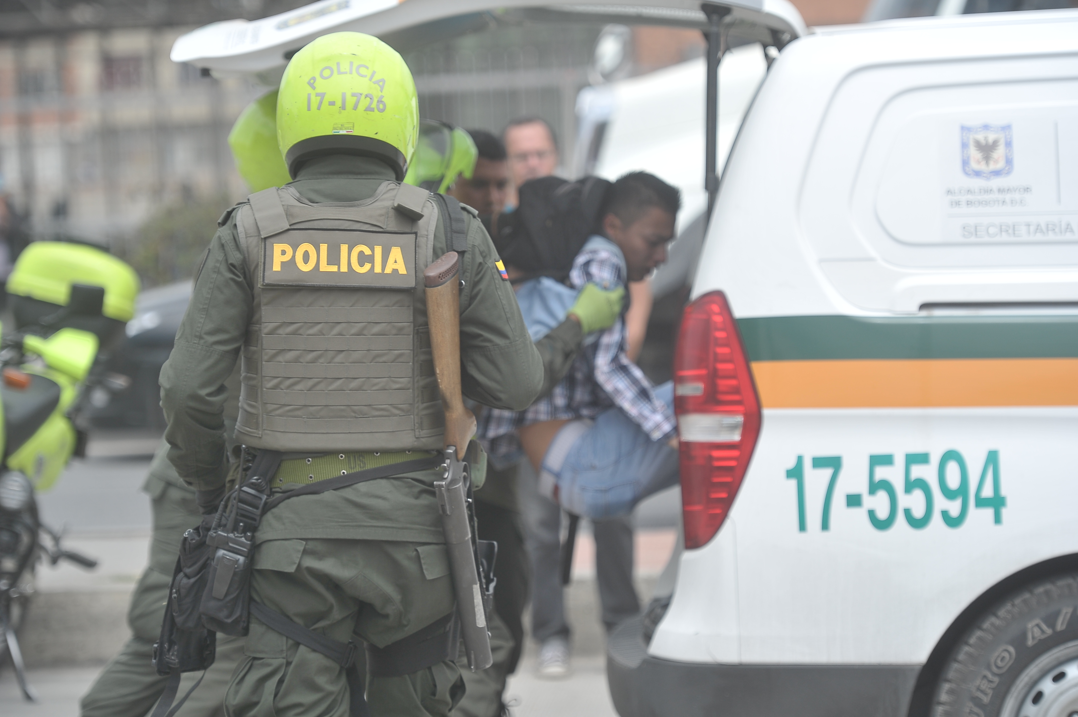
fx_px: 5087
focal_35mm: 170
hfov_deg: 12.1
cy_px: 358
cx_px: 539
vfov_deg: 8.1
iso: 400
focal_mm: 170
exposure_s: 1/2000
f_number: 4
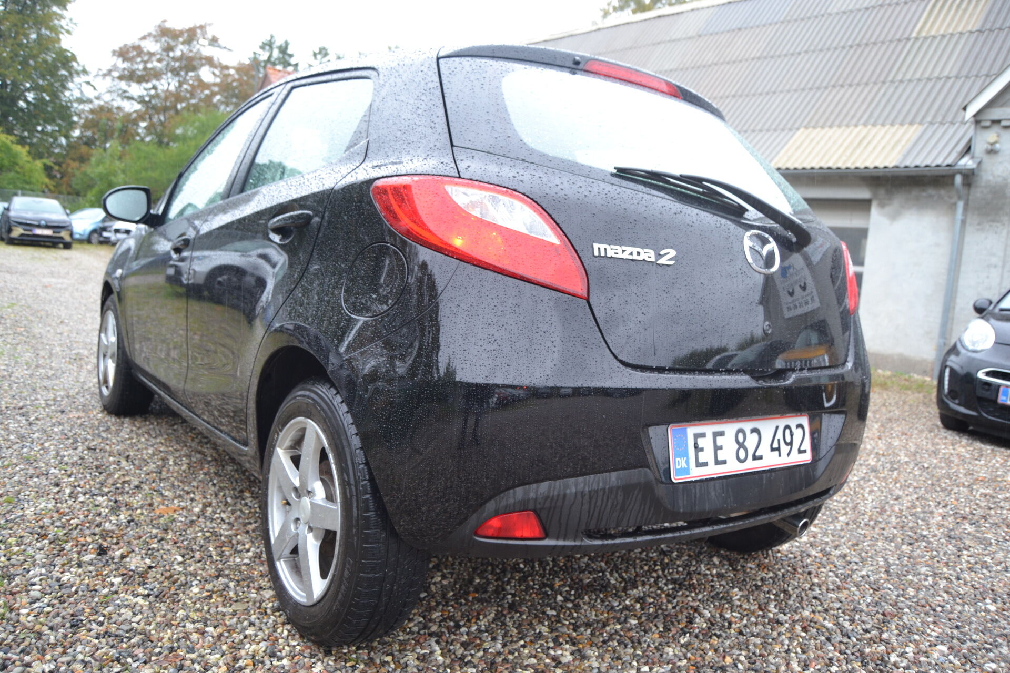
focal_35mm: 27
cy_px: 336
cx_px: 505
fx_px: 757
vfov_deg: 47.9
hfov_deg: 67.4
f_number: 4
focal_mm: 18
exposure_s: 1/60
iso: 400
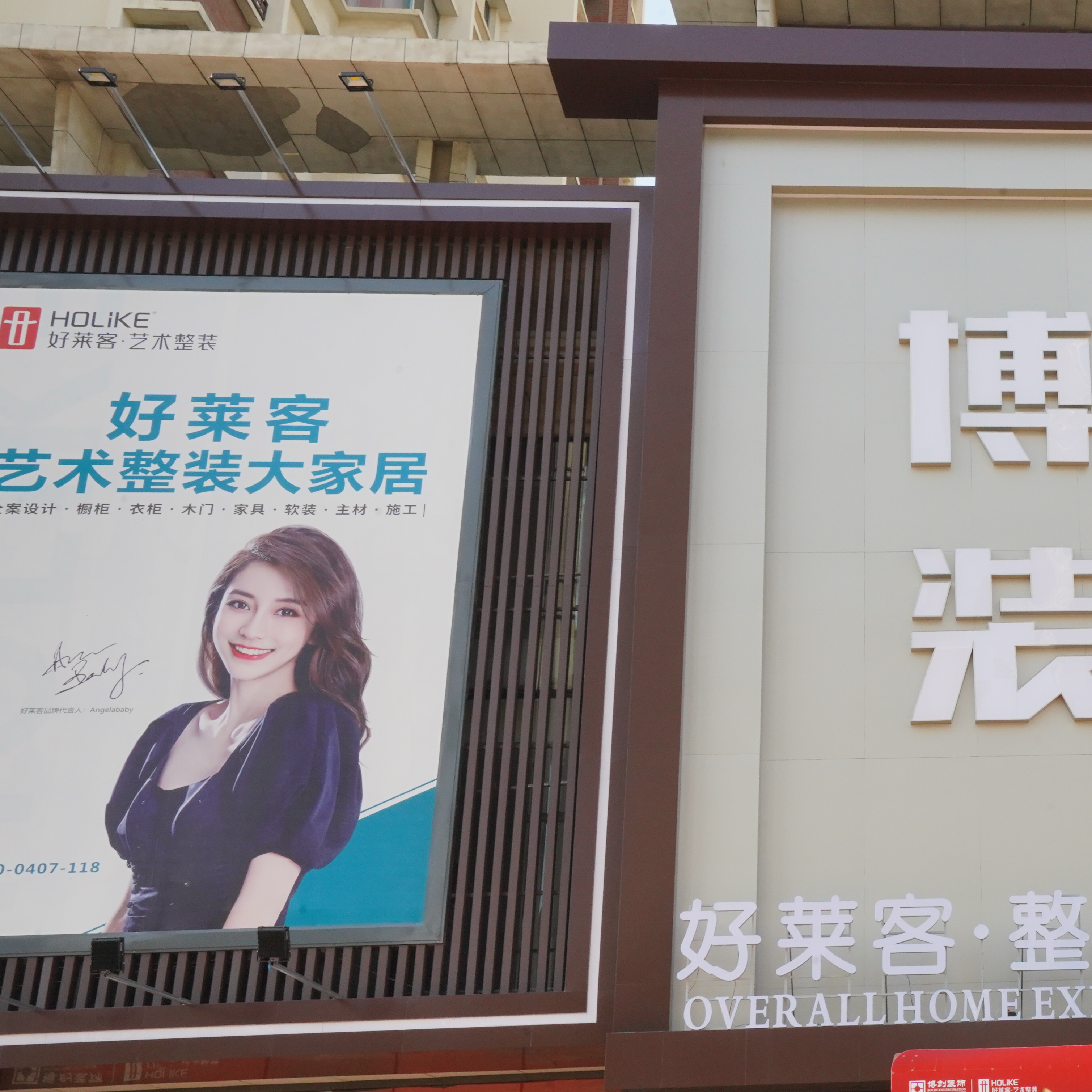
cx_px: 1084
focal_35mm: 49
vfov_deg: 34.6
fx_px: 1749
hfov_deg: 32.1
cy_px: 659
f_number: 22
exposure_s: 1/100
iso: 1250
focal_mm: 29
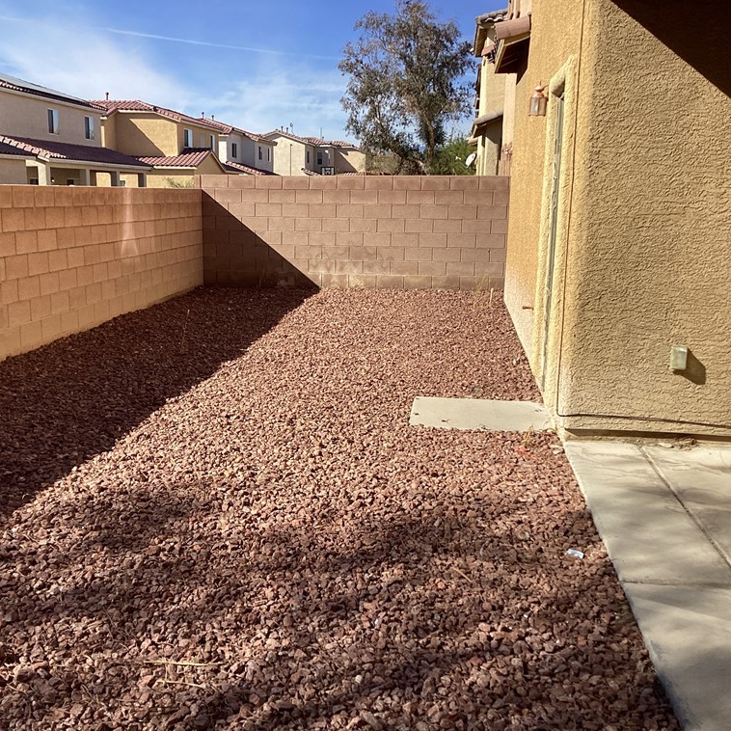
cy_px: 364
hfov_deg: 44.8
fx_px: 884
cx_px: 304
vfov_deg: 44.9
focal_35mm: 37
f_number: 2.4
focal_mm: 3.3
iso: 25
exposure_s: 1/1253
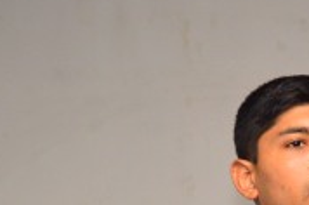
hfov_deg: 10.0
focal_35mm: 202
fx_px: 1731
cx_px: 425
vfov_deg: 6.7
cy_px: 320
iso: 800
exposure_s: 1/80
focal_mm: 40
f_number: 5
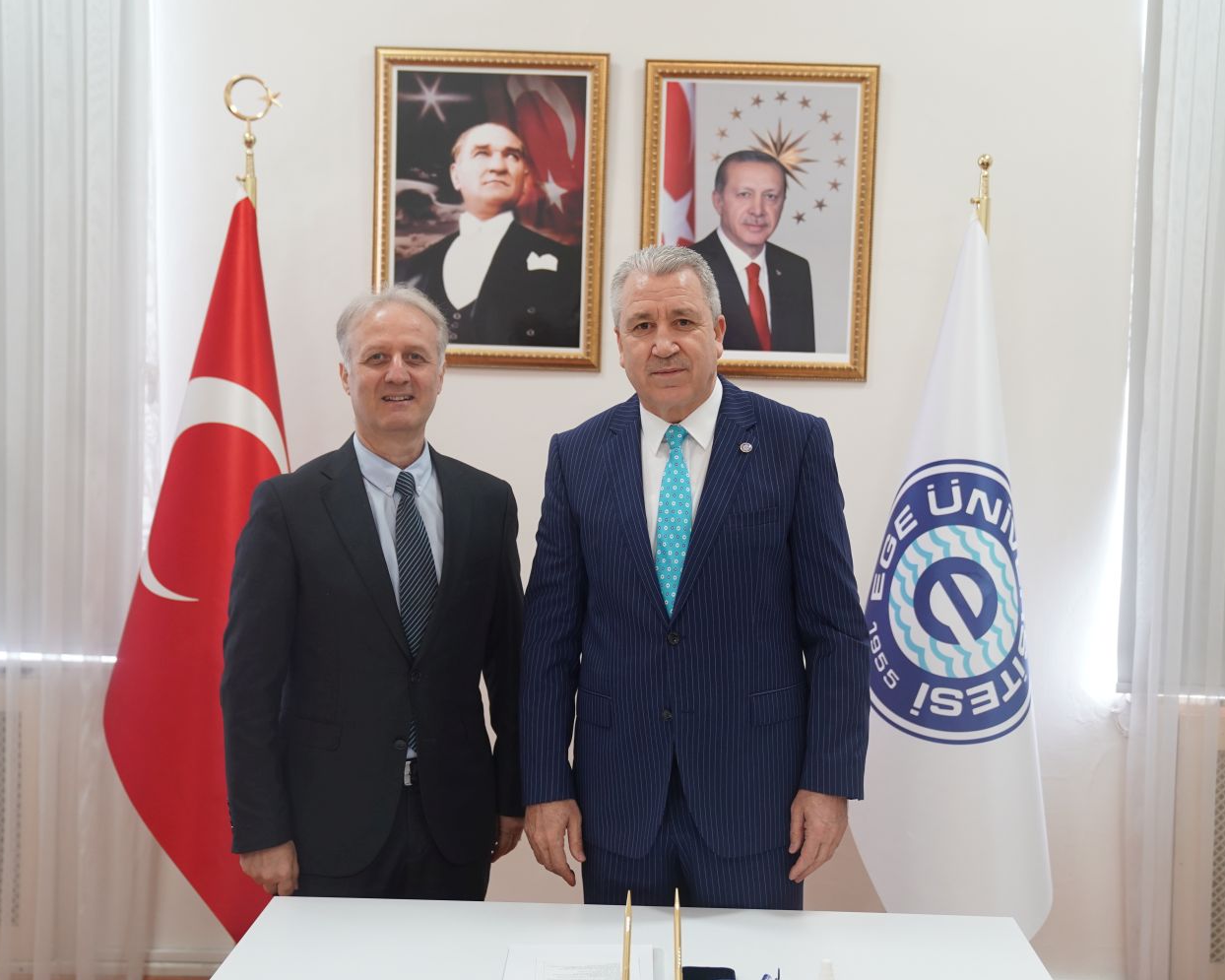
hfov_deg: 42.9
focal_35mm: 43
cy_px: 489
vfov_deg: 34.9
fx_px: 1559
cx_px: 663
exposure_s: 1/125
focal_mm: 38
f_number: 3.2
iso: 1250
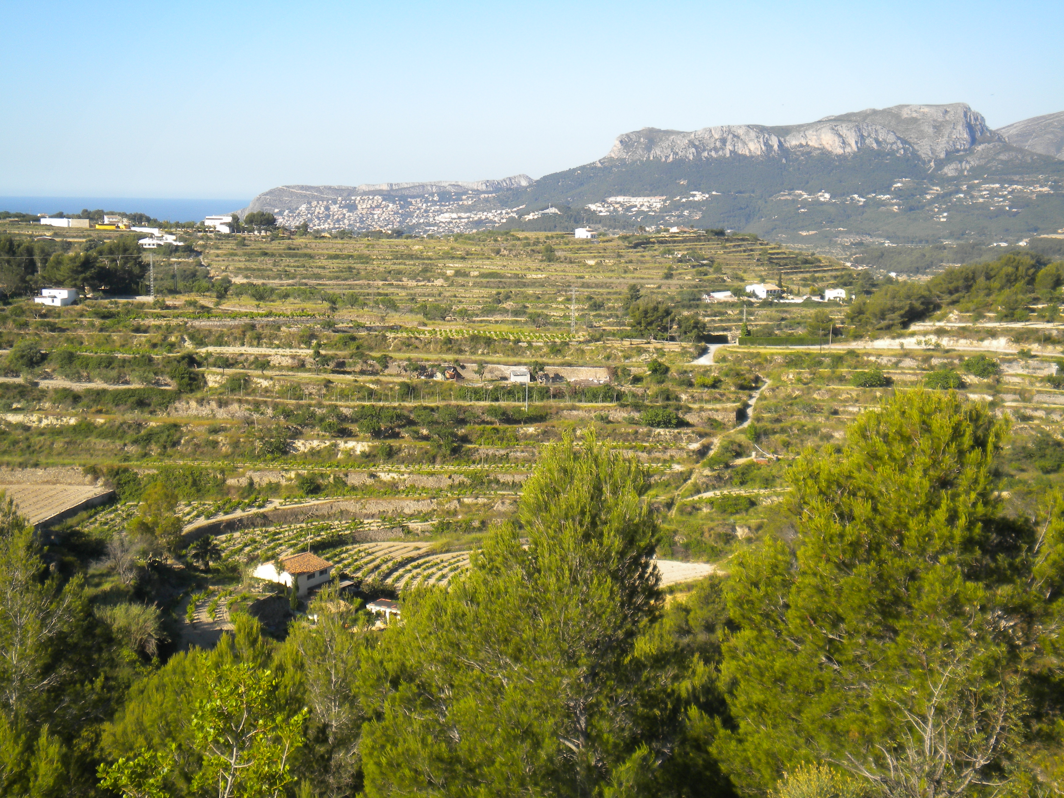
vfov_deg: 28.0
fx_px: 1598
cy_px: 399
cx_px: 532
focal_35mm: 52
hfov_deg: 36.8
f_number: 5.6
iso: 80
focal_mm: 9.3
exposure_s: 1/333
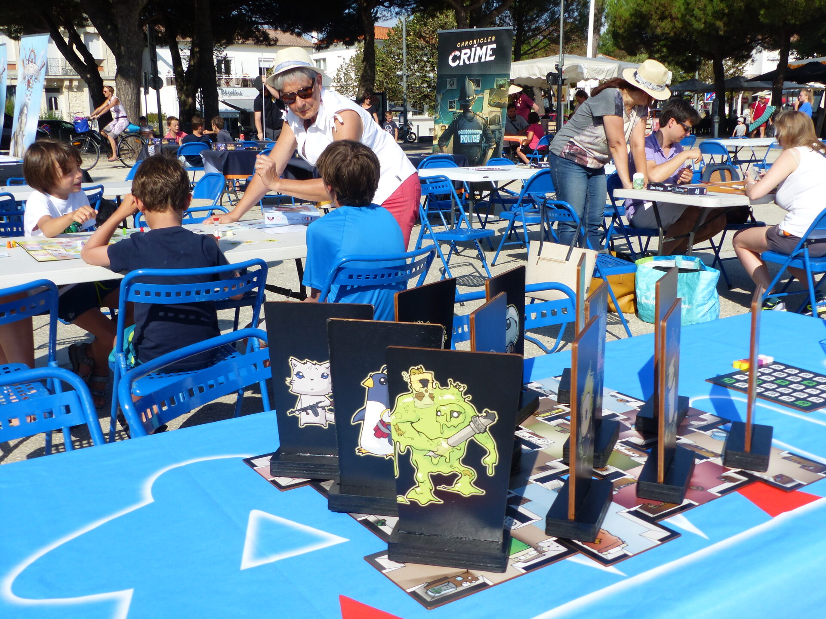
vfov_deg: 39.7
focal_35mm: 36
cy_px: 310
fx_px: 859
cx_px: 413
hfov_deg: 51.4
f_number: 4
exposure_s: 1/1300
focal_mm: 6.4
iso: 100
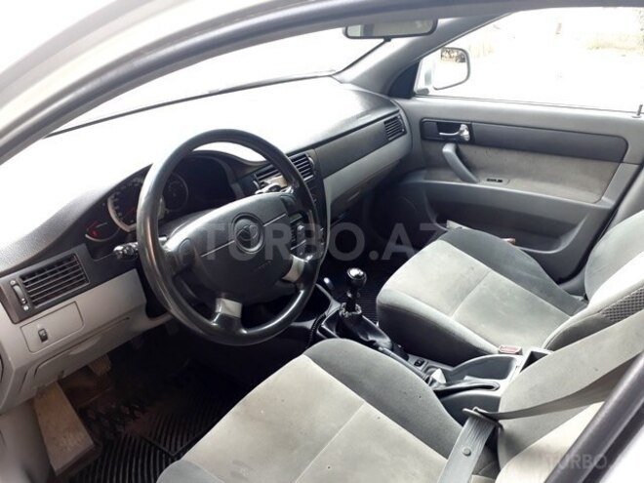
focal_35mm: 27
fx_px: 502
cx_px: 322
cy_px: 242
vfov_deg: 51.4
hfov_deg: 65.3
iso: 40
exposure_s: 1/33
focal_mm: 3.6
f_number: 1.9
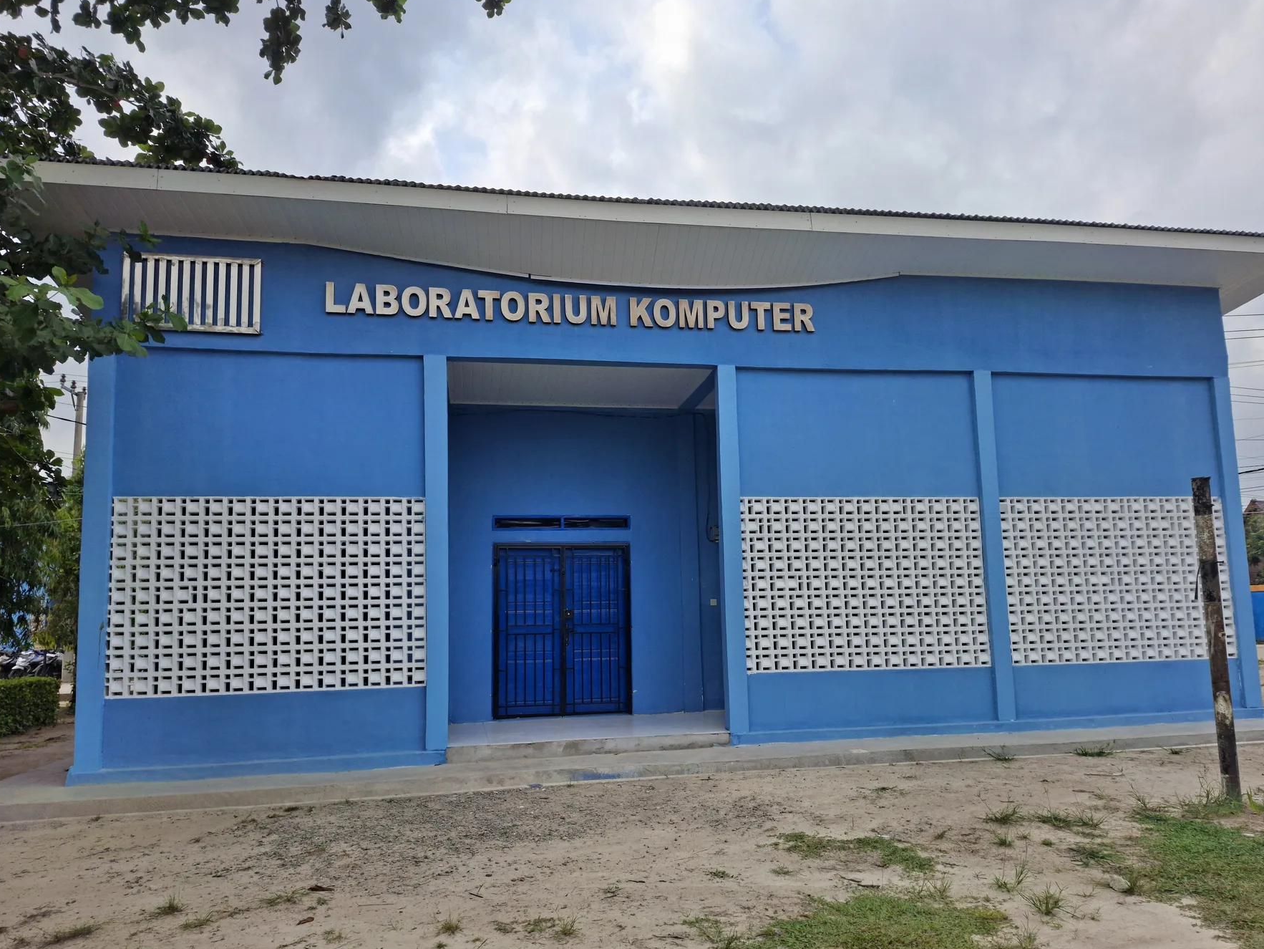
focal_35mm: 25
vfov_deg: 54.9
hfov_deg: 69.4
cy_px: 496
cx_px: 646
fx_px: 913
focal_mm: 5.54
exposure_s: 1/1083
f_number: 1.8
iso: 50
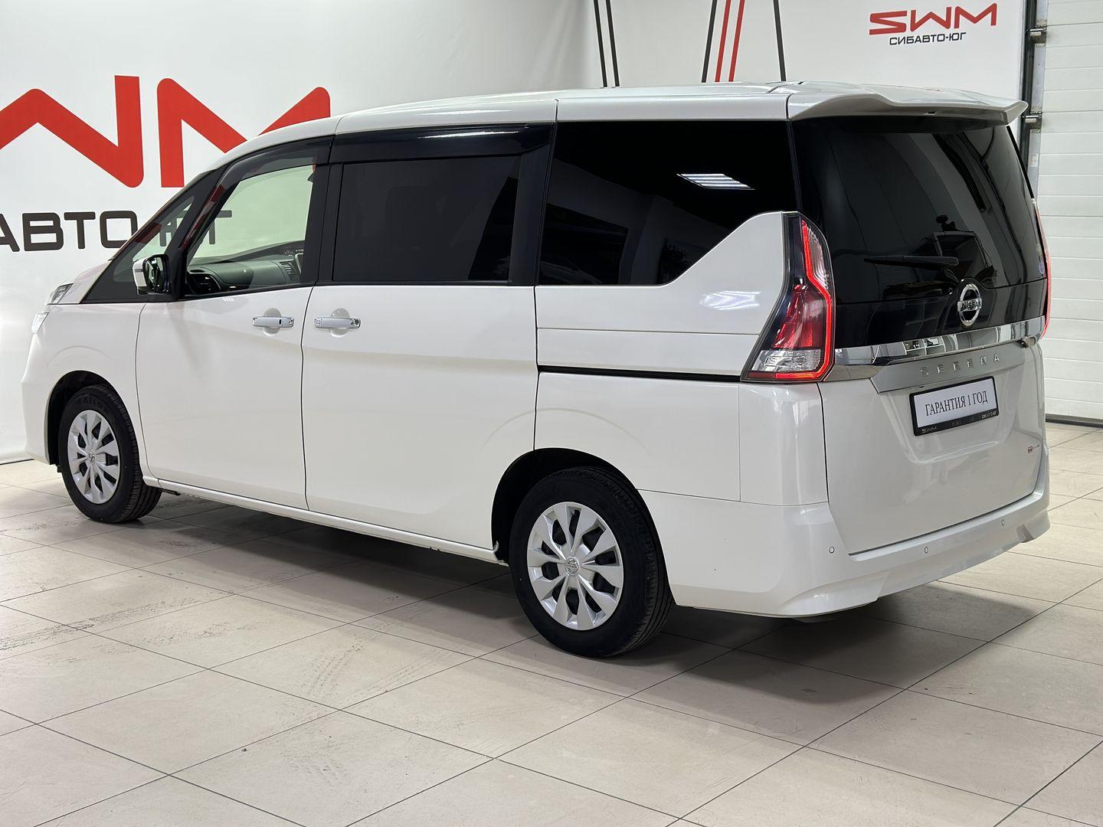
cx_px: 552
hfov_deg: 39.7
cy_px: 414
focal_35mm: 48
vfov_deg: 30.3
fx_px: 1529
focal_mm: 6.86
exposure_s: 1/100
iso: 100
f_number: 1.78
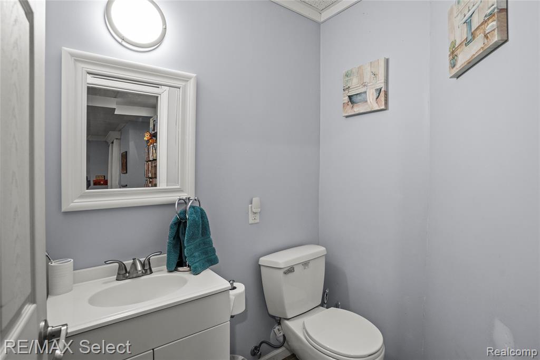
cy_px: 180
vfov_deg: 73.7
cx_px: 270
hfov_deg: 96.8
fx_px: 240
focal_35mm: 16
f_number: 6.3
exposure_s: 1/50
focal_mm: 16
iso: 6400
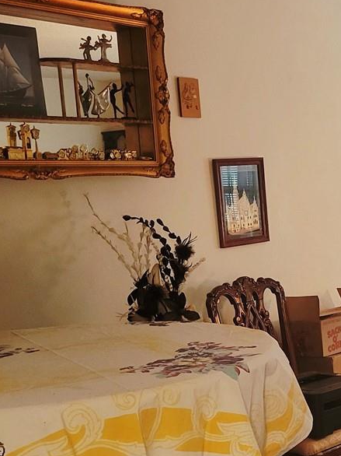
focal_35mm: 71
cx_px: 445
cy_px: 321
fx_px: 933
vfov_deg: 27.2
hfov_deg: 19.1
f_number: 1.8
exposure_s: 1/40
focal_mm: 5.4
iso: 250
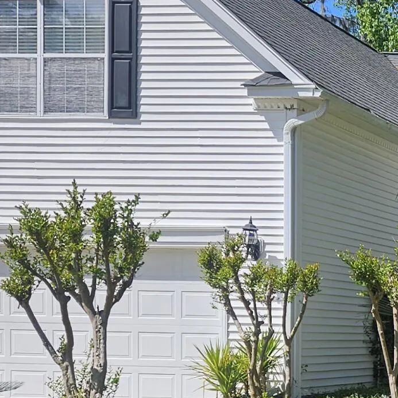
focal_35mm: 88
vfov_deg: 19.4
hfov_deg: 16.7
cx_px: 701
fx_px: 1145
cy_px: 351
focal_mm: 5.4
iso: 25
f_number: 1.8
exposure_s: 1/1936
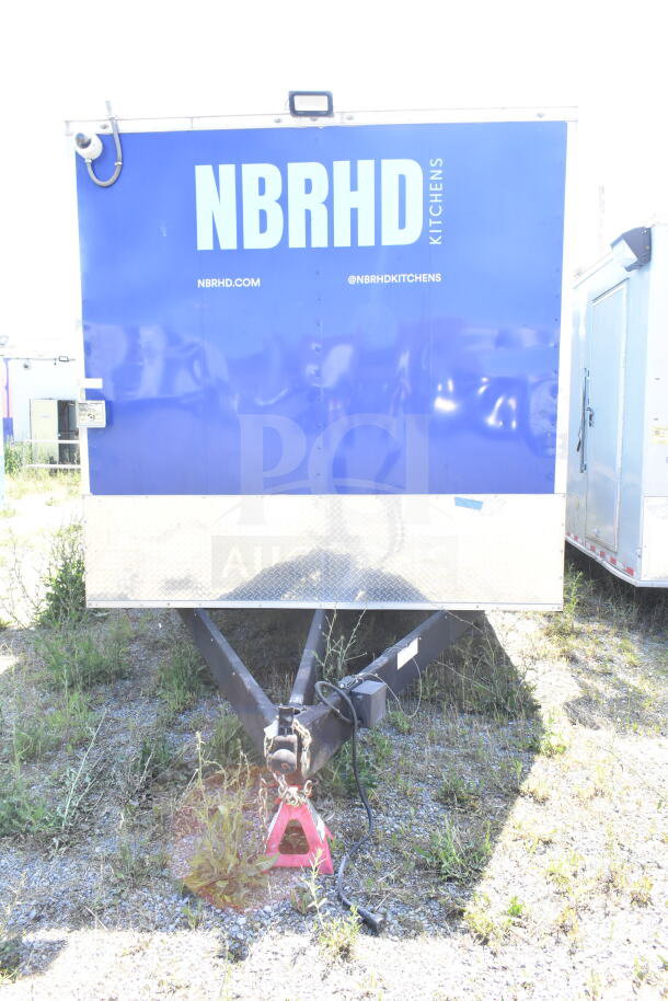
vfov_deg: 67.4
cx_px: 334
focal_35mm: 27
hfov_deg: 48.0
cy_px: 500
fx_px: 751
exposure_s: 1/320
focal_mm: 18
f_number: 9
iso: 1600
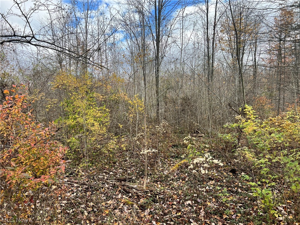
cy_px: 112
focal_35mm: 26
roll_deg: -0.7
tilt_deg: -0.6
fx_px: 225
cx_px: 150
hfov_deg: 67.3
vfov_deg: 53.1
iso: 50
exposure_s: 1/1224
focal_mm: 5.7
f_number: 1.5
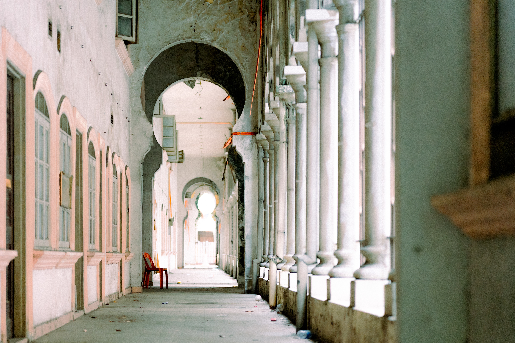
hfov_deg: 18.4
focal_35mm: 111
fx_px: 1588
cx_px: 252
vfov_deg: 12.3
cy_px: 210
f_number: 2.8
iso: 1600
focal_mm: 90
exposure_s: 1/200
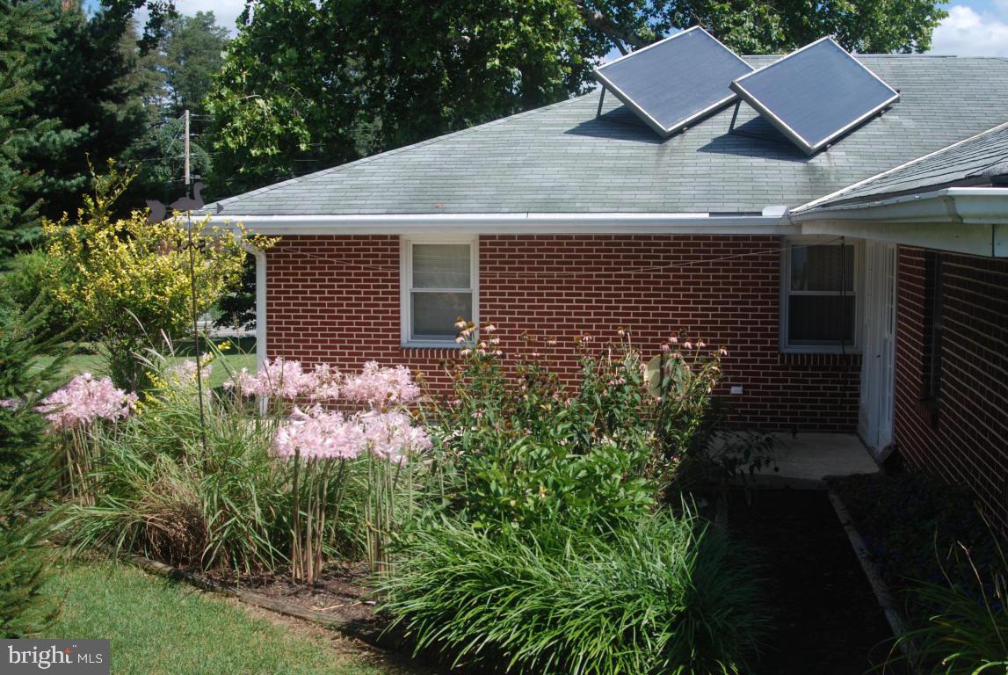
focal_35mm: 42
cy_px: 338
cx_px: 504
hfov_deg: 46.3
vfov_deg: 32.0
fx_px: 1177
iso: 100
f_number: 6.3
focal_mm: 28
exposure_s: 1/160
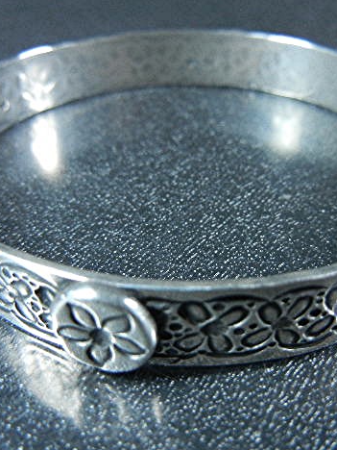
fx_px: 532
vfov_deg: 45.8
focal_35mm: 41
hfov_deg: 35.0
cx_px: 202
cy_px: 220
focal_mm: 5.4
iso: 400
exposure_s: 1/45
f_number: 3.5
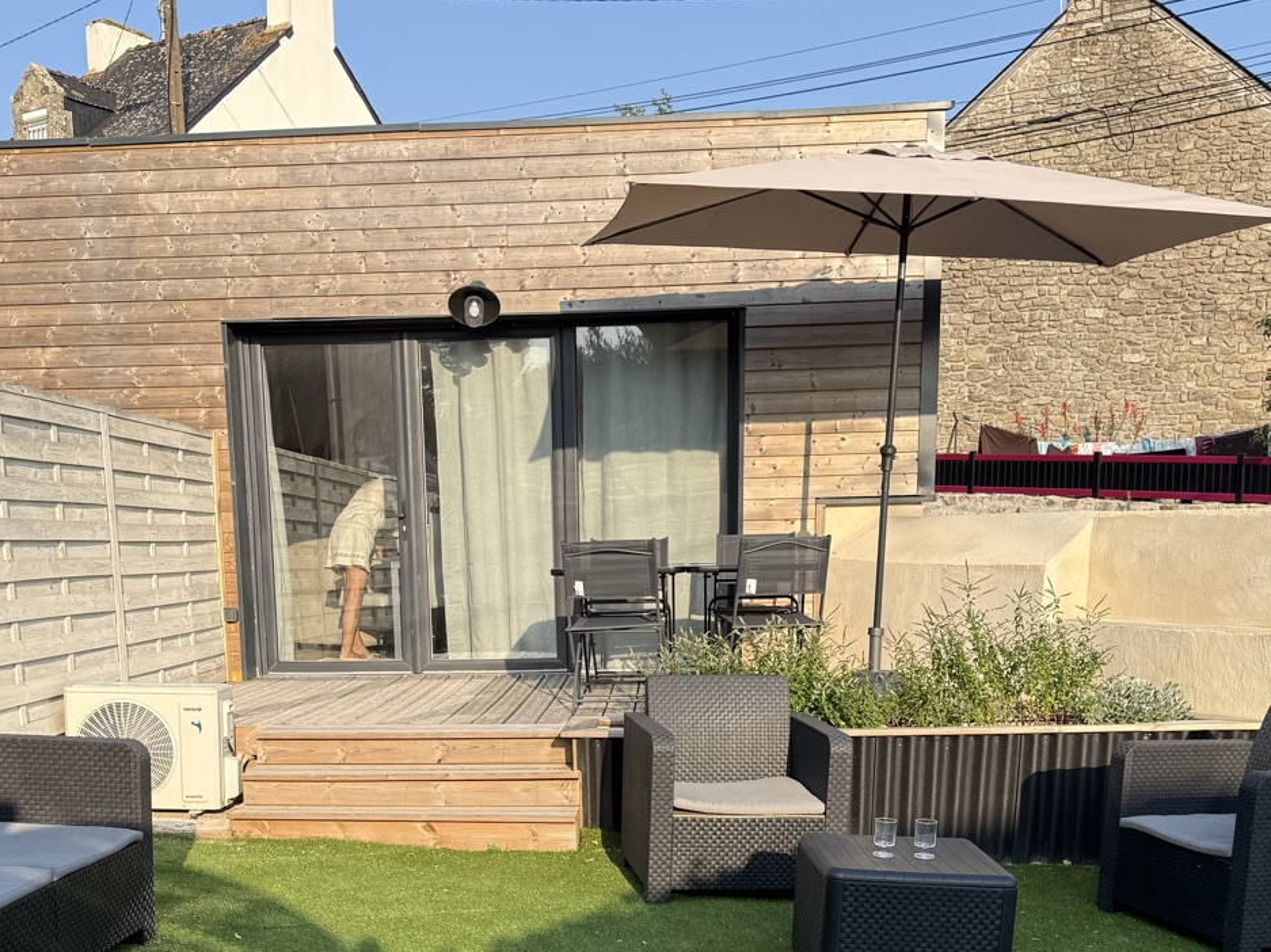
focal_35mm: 41
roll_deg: +1.2
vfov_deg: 33.9
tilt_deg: -7.5
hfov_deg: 45.7
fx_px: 1505
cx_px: 571
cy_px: 789
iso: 80
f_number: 1.78
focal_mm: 6.76
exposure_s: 1/2370
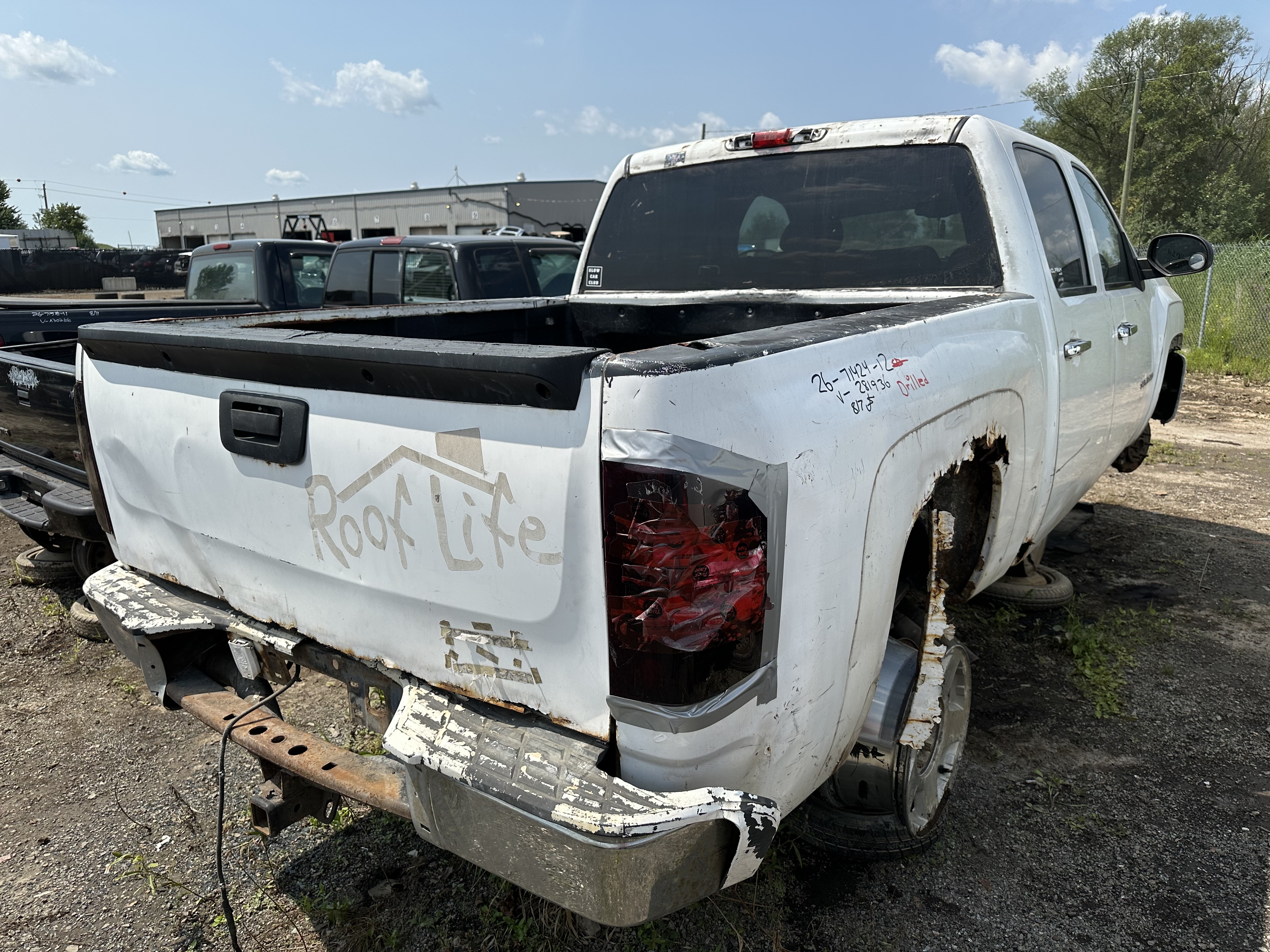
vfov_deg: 56.8
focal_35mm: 24
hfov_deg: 71.6
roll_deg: +0.0
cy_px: 476
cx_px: 635
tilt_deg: -12.8
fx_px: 881
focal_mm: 6.86
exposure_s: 1/6211
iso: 80
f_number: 1.78
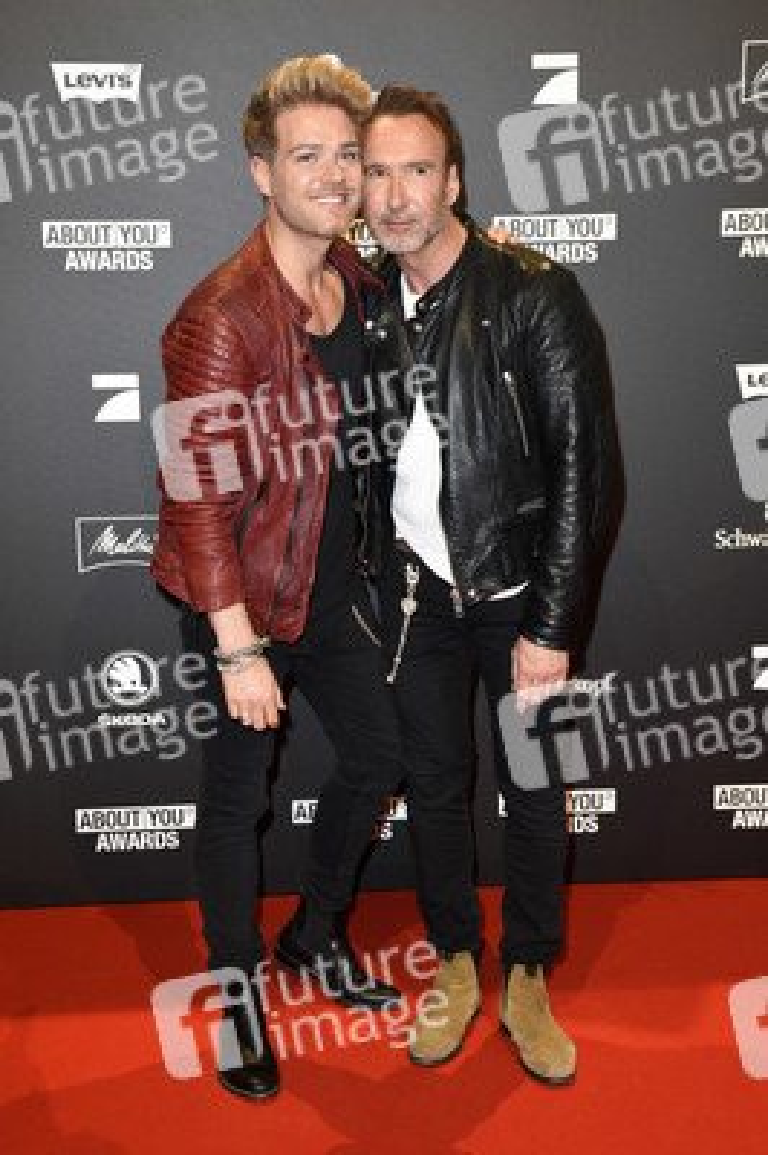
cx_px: 384
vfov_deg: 35.1
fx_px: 1827
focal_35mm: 57
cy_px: 578
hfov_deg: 23.7
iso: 1000
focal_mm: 38
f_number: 6.3
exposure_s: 1/100
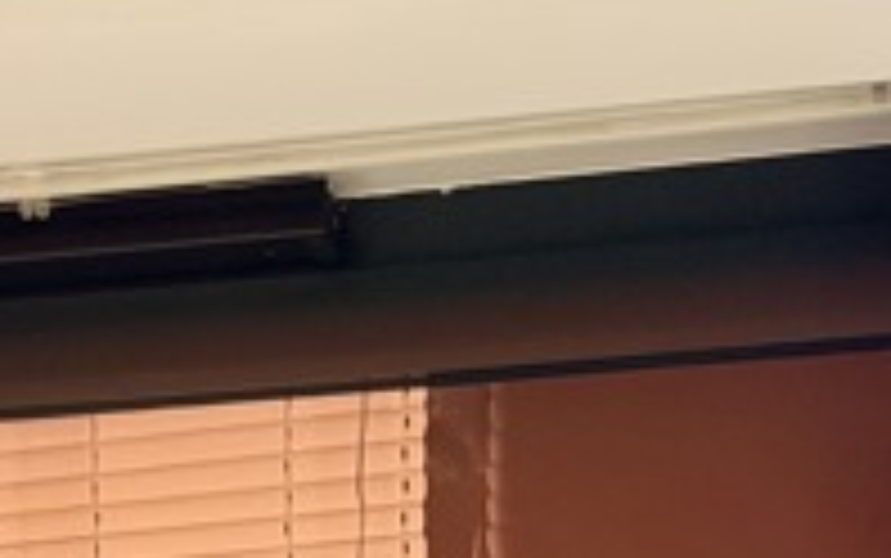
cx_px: -22
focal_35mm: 171
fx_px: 4155
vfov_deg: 7.5
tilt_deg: +8.0
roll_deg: +0.0
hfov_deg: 12.1
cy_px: 990
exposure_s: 1/25
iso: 500
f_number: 1.78
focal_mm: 6.76
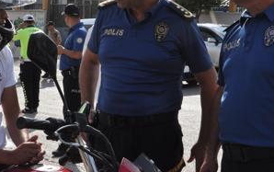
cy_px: 53
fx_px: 523
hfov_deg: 29.3
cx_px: 114
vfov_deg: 18.6
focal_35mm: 70
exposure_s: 1/640
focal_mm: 26
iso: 500
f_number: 13
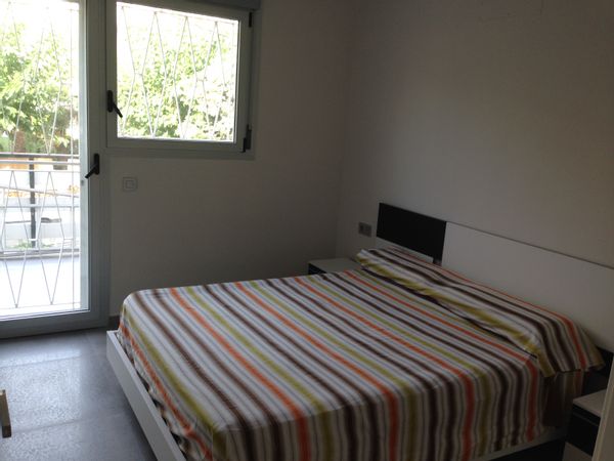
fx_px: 585
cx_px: 307
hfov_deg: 55.4
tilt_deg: -9.7
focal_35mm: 33
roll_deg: -5.3
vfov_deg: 42.9
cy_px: 230
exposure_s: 1/60
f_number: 2.4
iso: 50
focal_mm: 4.12
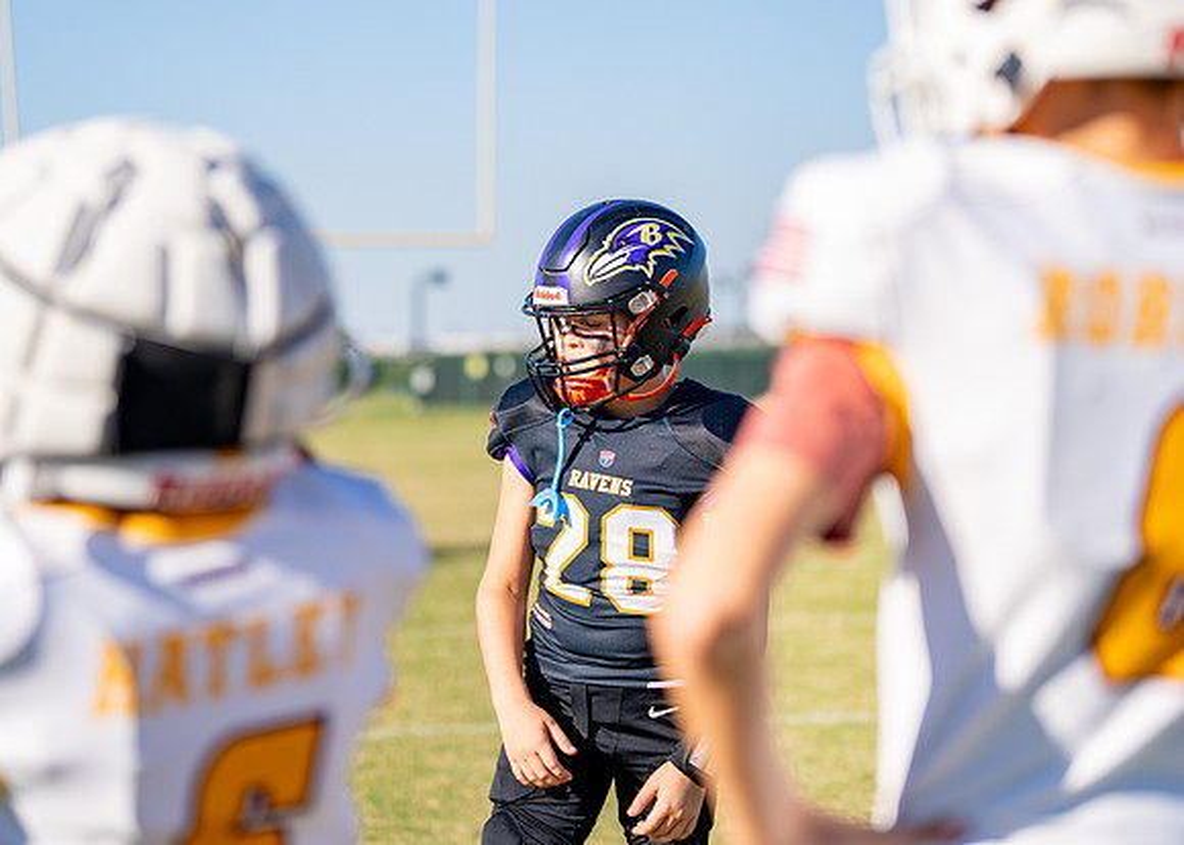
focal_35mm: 110
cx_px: 618
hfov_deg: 18.2
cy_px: 405
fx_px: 3705
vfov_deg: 13.0
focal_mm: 100
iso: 160
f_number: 2.8
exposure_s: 1/2500
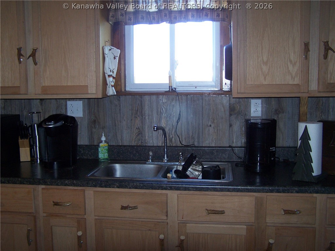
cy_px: 126
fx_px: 368
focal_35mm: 38
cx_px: 168
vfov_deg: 37.7
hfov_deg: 49.0
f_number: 2.8
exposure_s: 1/60
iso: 140
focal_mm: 6.3
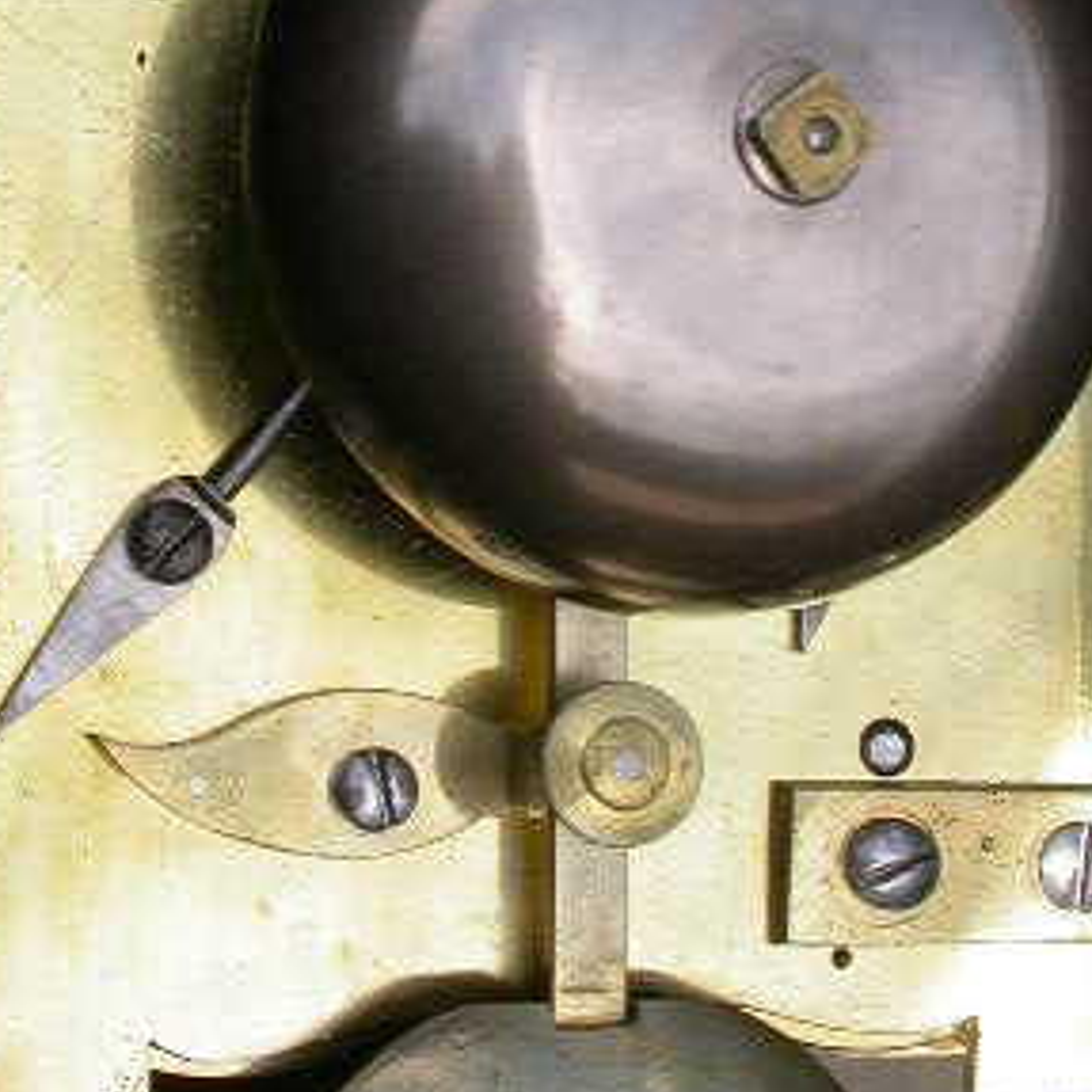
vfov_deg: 13.1
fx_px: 4711
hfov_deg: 13.2
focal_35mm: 132
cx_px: 434
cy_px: 103
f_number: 7.4
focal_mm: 14
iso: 100
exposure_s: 1/377
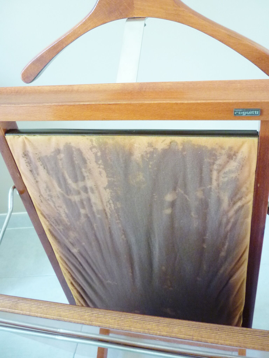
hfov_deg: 42.9
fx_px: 342
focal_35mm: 33
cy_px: 179
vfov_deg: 55.4
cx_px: 134
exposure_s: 1/15
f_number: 2.8
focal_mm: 5.5
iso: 400
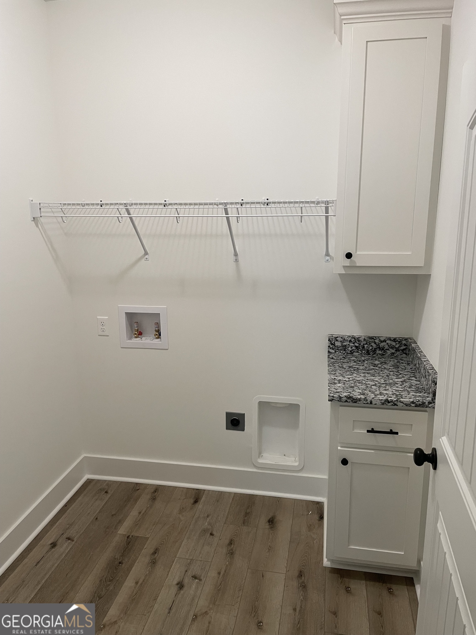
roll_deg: +1.1
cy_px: 318
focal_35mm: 26
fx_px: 477
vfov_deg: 67.3
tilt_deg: -12.3
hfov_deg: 53.1
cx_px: 238
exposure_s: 1/60
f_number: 1.6
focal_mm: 4.2
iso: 100
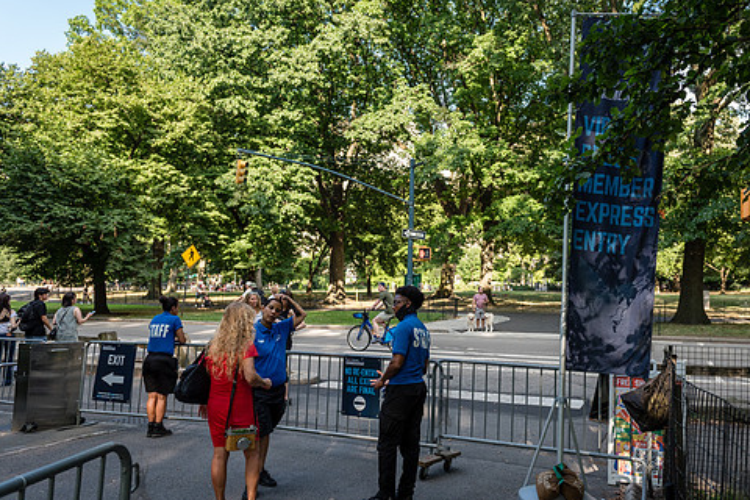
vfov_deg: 45.0
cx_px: 442
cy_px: 249
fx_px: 604
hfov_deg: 63.2
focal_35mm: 29
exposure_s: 1/640
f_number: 3.5
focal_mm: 24
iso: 320
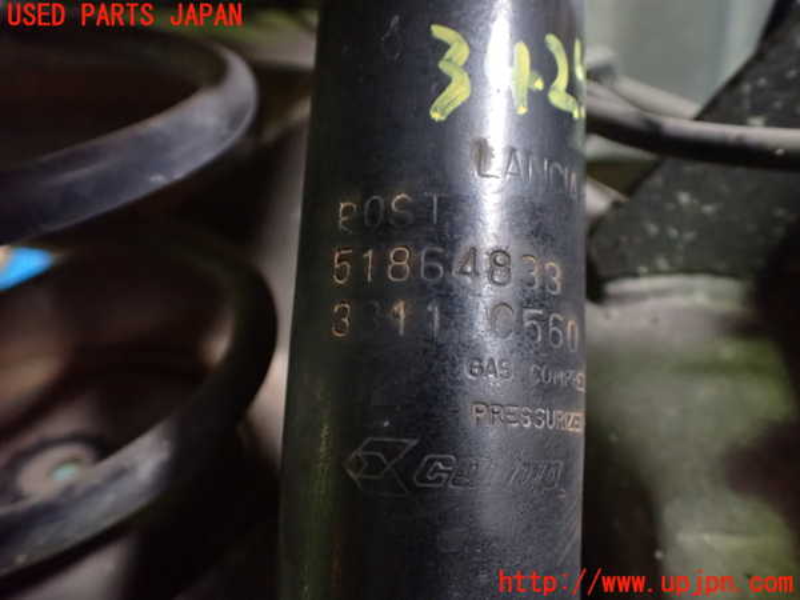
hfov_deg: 60.0
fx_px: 693
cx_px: 400
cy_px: 300
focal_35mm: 30
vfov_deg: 46.8
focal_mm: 5.4
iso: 1250
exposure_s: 1/30
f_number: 2.3
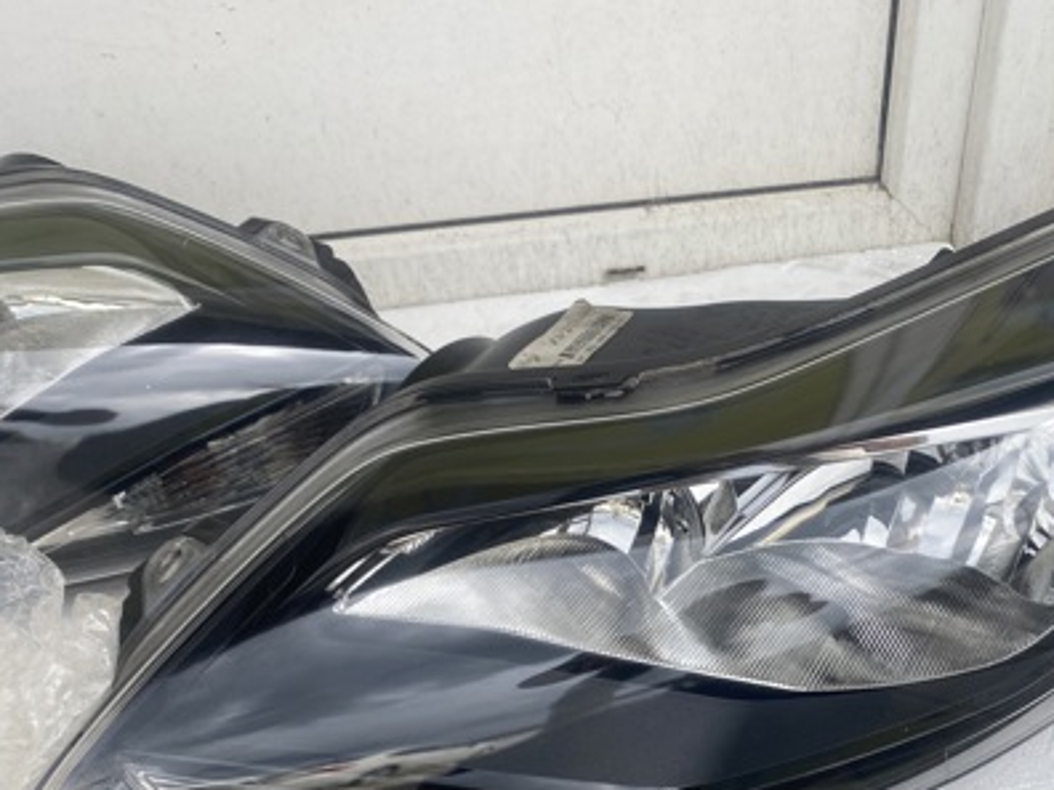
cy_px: 626
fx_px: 1279
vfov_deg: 33.4
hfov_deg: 44.0
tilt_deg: -45.9
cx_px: 721
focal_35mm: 42
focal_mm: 4.25
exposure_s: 1/633
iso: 32
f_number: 1.8
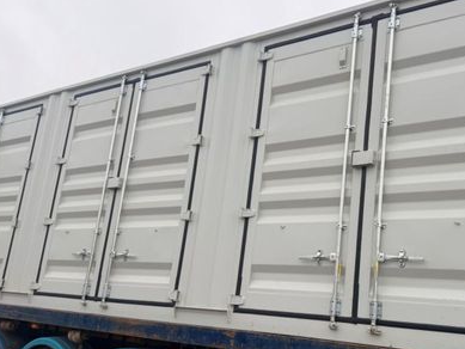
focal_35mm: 37
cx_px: 306
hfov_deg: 49.3
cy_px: 208
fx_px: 497
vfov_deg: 38.5
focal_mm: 6.76
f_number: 1.78
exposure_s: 1/1385
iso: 80
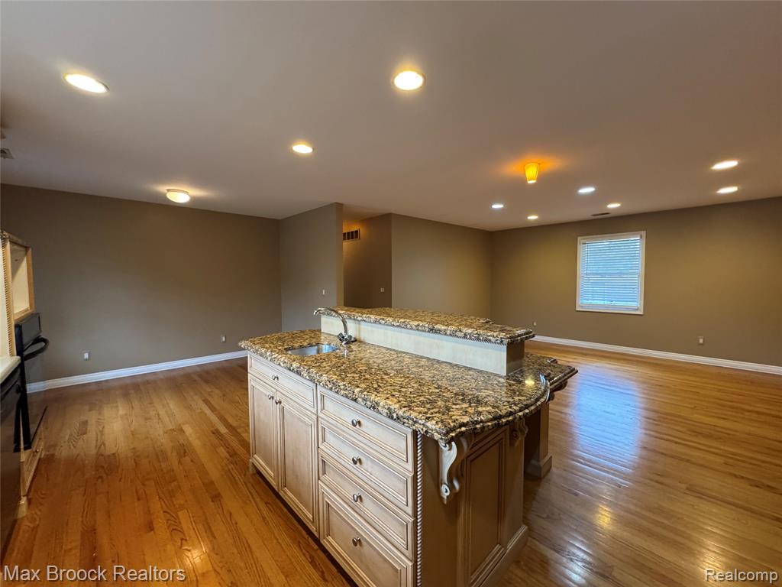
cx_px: 391
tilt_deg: -2.9
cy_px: 294
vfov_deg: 85.7
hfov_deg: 102.1
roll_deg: +0.7
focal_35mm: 14
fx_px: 316
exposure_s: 1/60
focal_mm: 2.22
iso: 320
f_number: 2.2
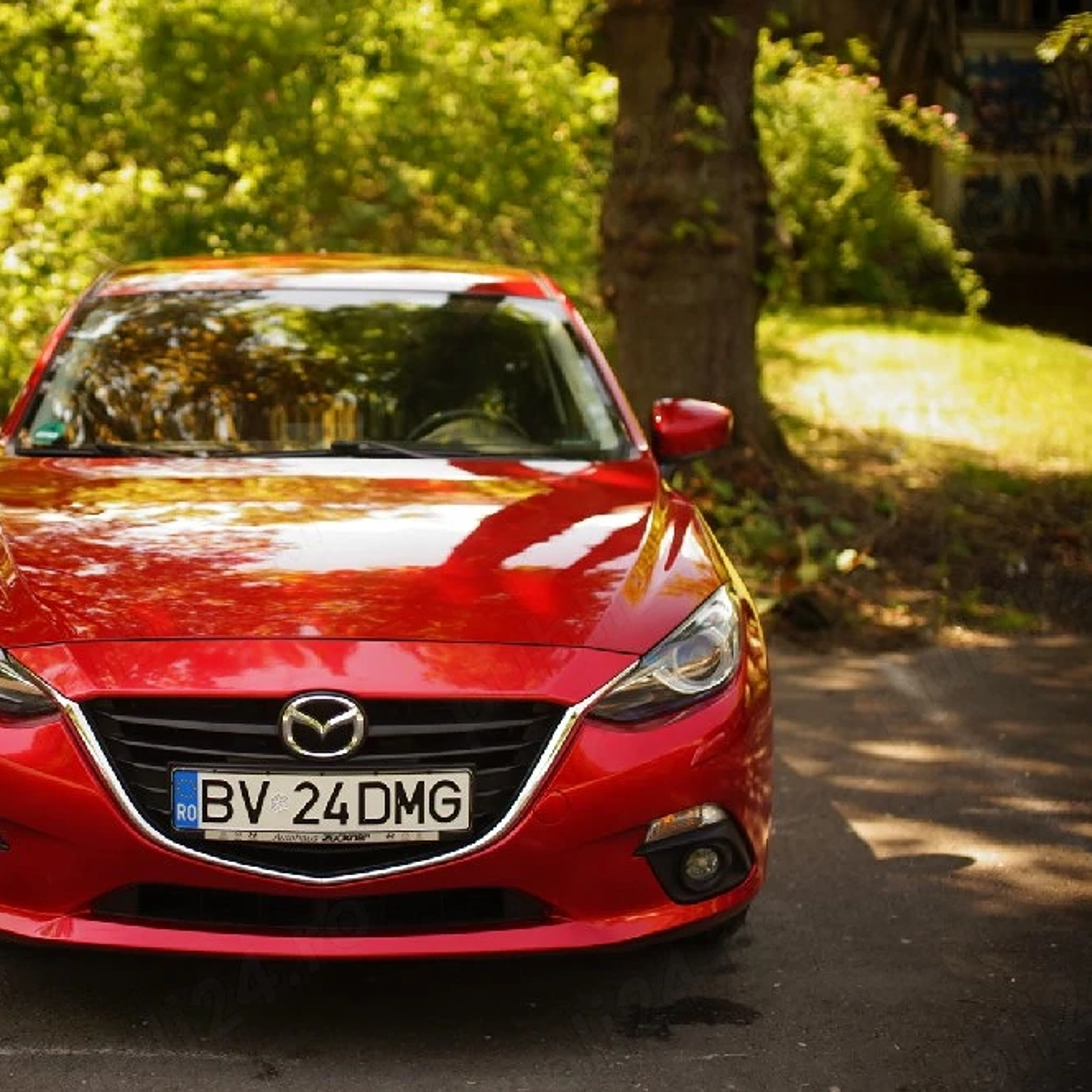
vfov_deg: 26.9
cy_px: 546
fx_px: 2284
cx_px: 303
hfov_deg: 26.6
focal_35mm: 64
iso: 125
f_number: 2
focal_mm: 50
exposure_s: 1/833
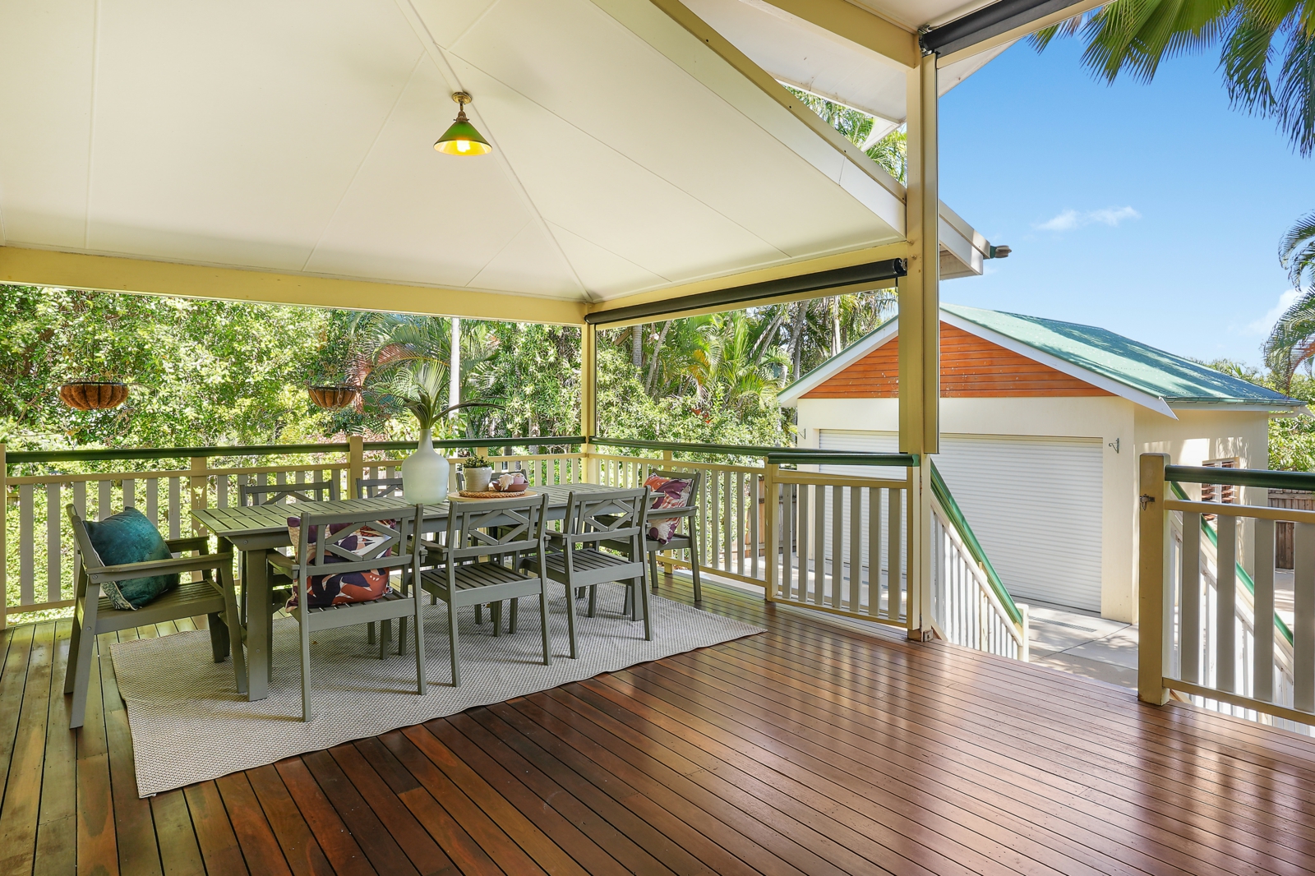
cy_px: 438
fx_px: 767
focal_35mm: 21
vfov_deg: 59.5
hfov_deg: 81.2
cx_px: 658
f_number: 11
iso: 200
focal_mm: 21
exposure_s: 1/13
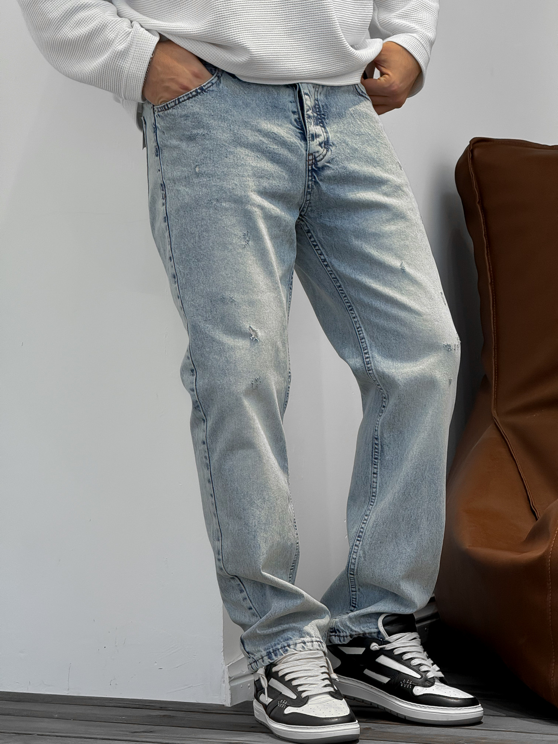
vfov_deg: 16.4
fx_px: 2579
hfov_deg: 12.3
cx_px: 279
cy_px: 372
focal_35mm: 120
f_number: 2.8
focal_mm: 15.66
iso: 160
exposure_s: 1/100
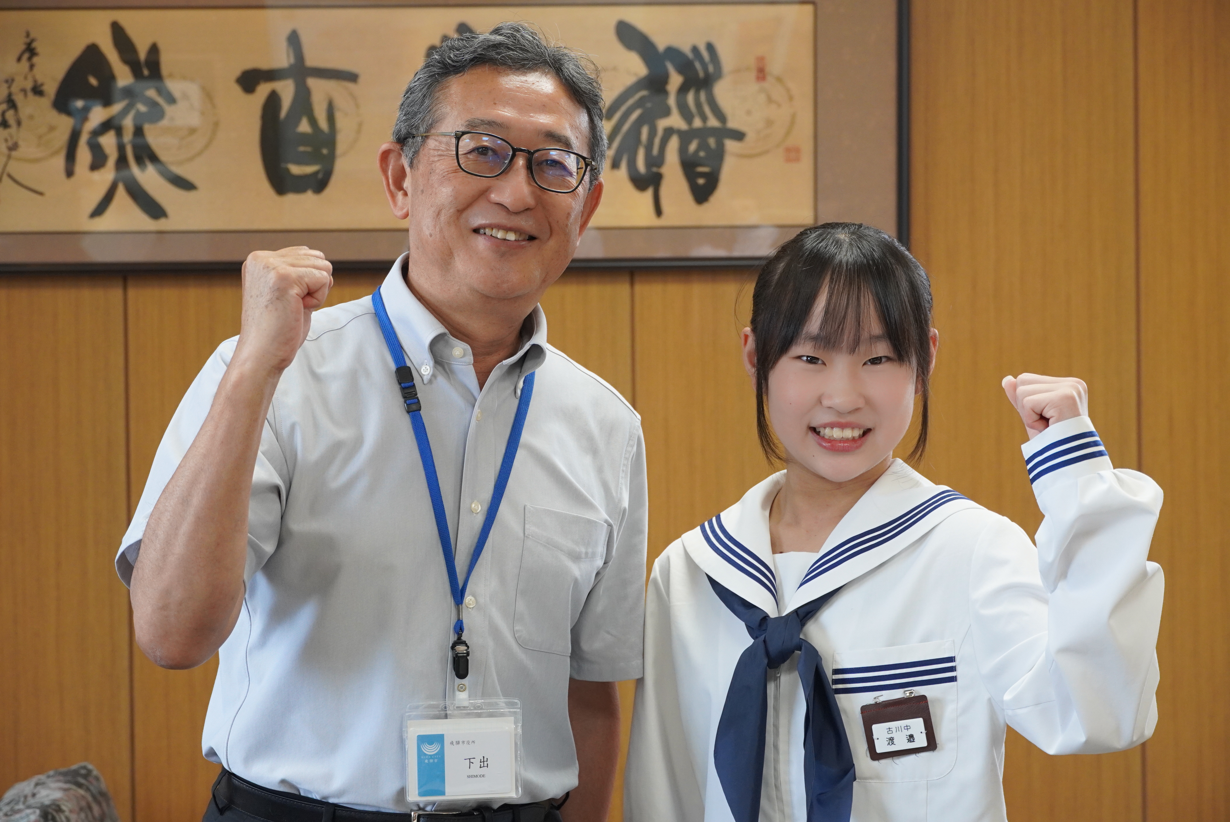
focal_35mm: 90
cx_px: 615
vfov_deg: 15.2
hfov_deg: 22.6
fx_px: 3077
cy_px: 411
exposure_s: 1/160
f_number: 5.6
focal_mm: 60
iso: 1250
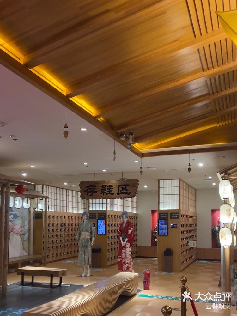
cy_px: 158
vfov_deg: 65.3
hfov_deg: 51.4
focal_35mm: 27
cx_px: 118
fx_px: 246
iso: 250
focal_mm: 5.7
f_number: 1.5
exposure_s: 1/50
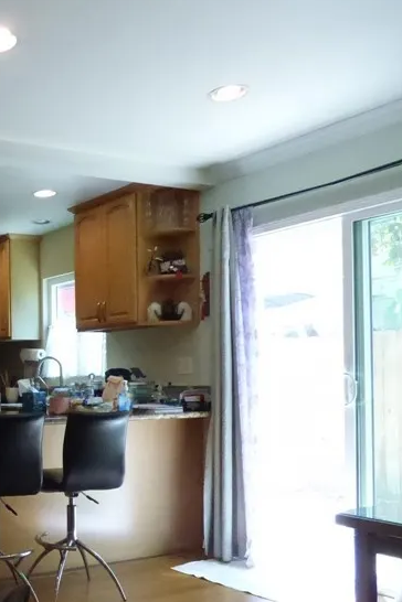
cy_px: 394
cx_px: -74
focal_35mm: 39
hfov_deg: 29.6
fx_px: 653
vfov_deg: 48.8
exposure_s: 1/800
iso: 1600
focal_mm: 3.58
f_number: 2.8
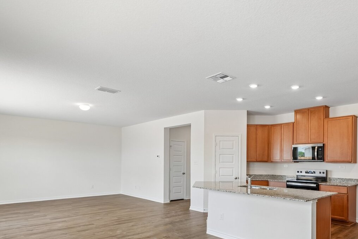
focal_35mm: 24
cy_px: 155
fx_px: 239
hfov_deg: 73.3
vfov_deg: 52.3
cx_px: 207
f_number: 8
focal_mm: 15
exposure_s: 1/60
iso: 500
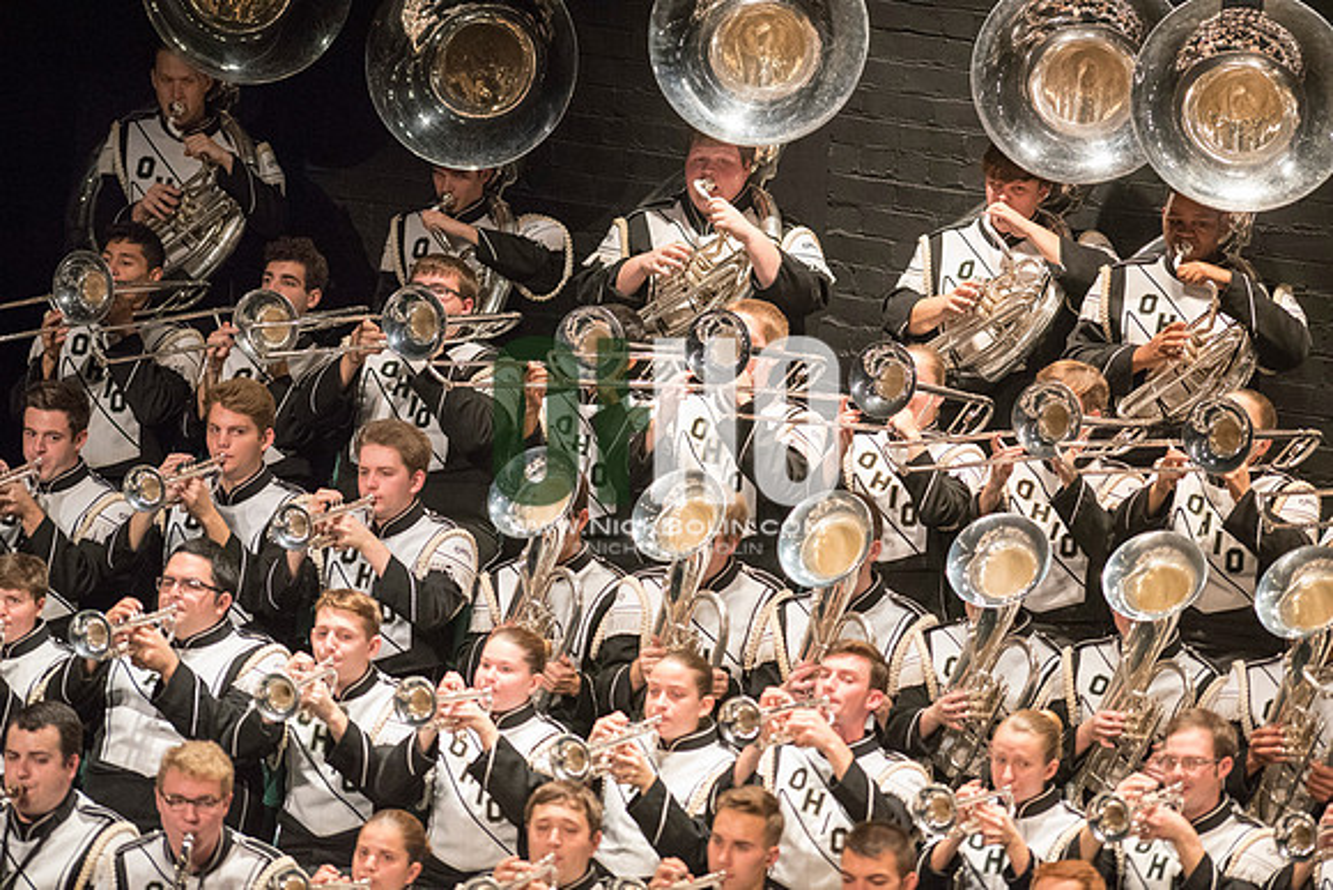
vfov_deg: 4.6
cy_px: 445
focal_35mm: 300
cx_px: 666
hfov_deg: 6.9
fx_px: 11110
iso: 4000
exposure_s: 1/500
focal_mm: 300
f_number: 2.8
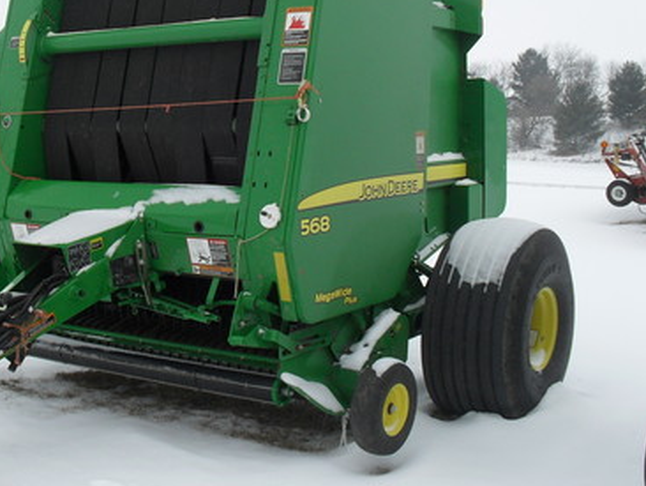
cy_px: 168
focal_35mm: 52
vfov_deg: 27.9
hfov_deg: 36.6
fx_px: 971
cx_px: 238
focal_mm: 6.3
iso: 100
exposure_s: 1/350
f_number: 3.2
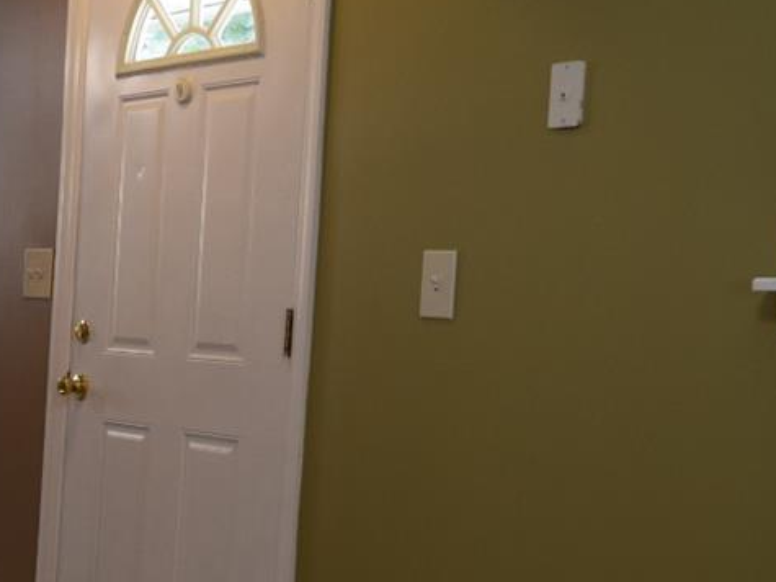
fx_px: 1838
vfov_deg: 17.9
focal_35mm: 82
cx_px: -235
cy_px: 405
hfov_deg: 21.5
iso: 400
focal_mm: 18
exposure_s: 1/80
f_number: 4.5
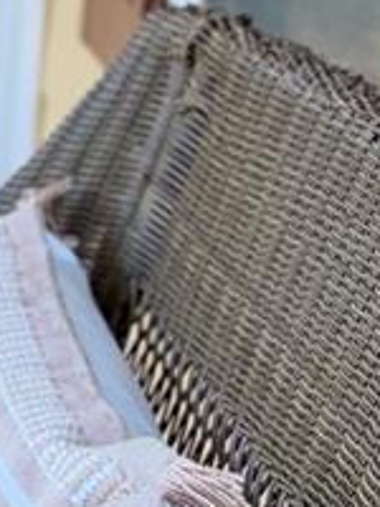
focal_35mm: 184
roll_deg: -0.3
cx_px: -603
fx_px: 2693
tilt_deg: -15.4
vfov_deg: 10.7
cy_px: 236
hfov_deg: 7.4
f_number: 1.8
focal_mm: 6.93
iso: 80
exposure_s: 1/280
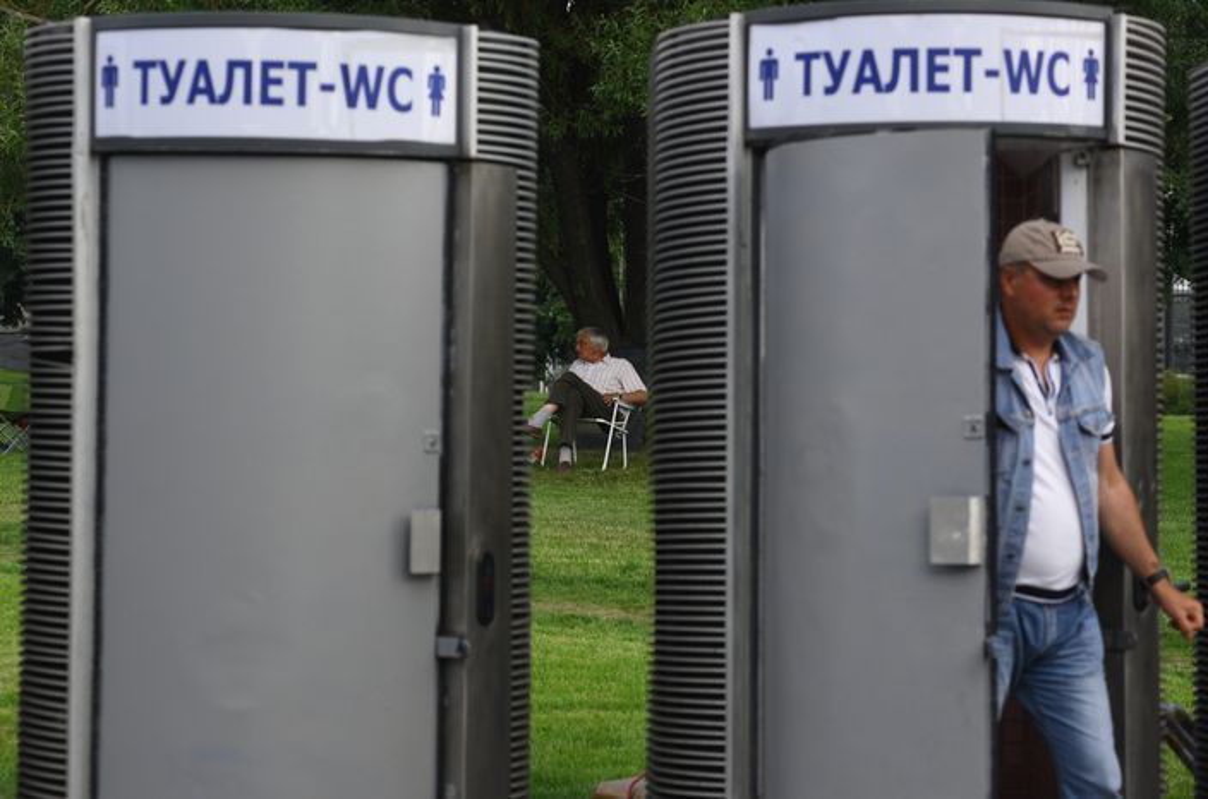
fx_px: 3750
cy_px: 400
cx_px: 604
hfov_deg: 18.3
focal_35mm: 112
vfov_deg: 12.2
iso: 200
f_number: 6.3
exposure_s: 1/320
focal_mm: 112
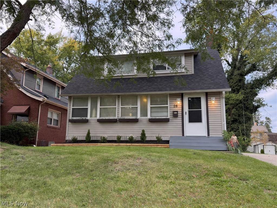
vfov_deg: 56.8
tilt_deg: +10.3
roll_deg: +1.9
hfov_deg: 71.6
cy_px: 104
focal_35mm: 24
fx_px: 192
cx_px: 138
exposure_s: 1/232
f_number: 1.78
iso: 80
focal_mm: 6.76
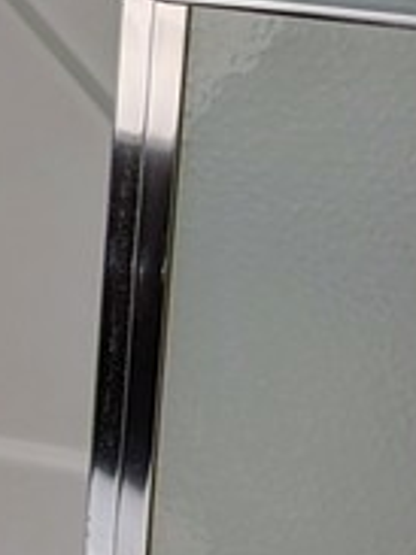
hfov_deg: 10.3
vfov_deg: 13.9
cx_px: -23
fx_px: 2278
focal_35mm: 142
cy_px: 164
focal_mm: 6.81
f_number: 1.85
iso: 71
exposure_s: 1/40
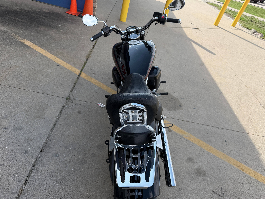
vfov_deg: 56.8
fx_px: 184
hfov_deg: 71.6
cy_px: 100
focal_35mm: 24
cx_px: 132
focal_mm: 6.76
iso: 80
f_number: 1.78
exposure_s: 1/1493
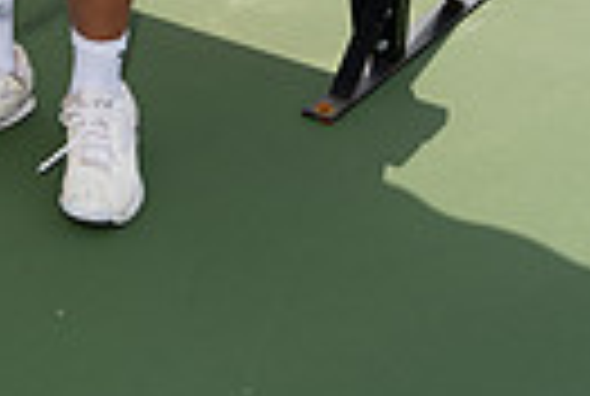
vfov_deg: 10.1
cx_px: -68
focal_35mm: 120
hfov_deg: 16.5
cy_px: -549
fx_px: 1971
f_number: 5.6
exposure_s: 1/250
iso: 100
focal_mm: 35
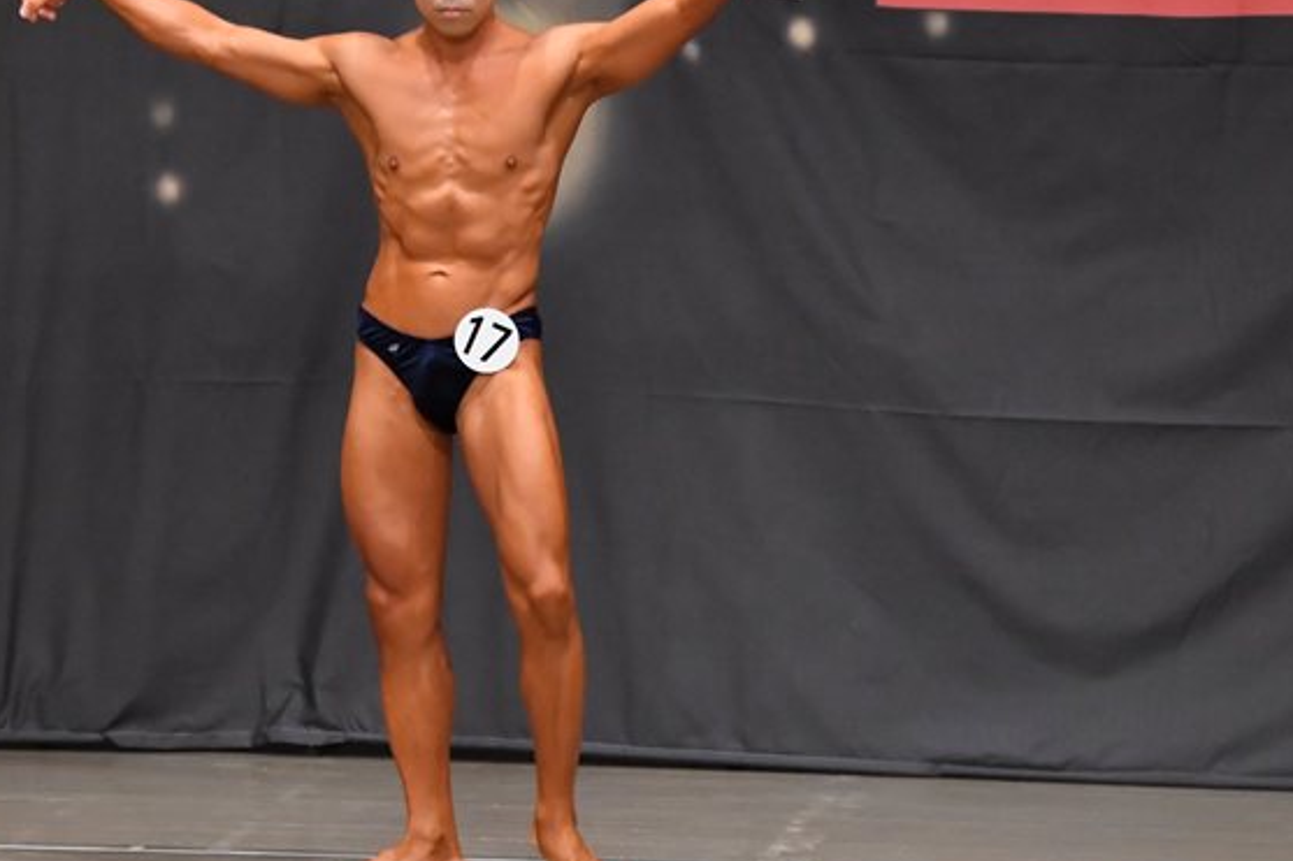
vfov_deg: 4.1
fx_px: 11992
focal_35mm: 334
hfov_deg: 6.2
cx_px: 424
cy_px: 381
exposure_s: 1/400
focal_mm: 160
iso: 6400
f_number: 5.6
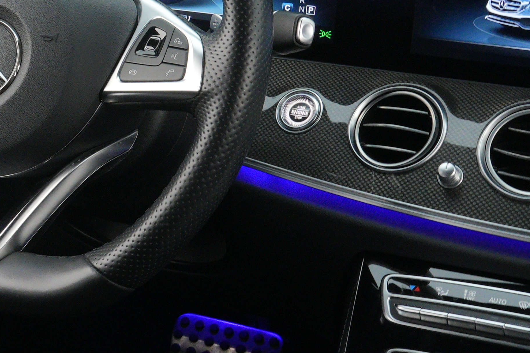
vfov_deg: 14.9
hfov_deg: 21.6
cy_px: 58
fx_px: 1340
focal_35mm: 91
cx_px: -6
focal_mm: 18
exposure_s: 1/25
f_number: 8
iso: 1000
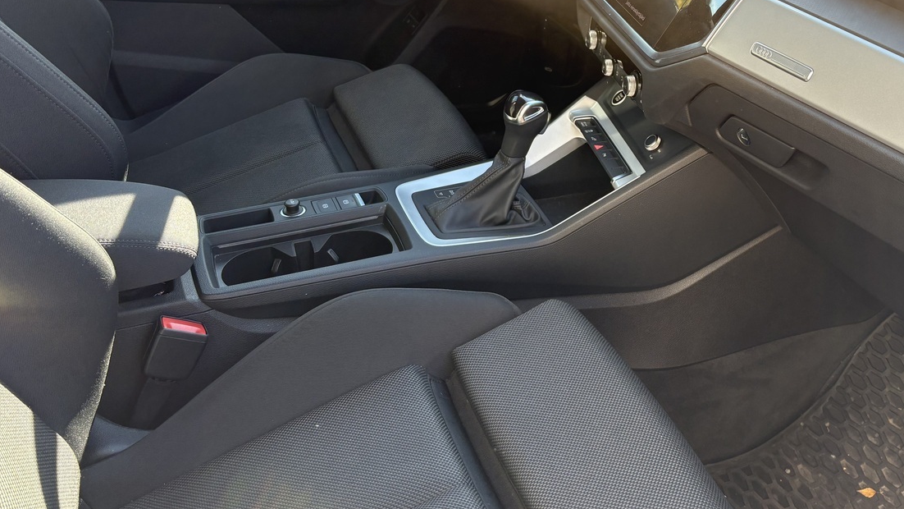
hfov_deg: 53.4
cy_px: 183
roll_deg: -2.5
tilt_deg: -30.2
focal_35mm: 37
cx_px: 570
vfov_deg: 31.8
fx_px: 887
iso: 80
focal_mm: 5.96
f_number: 1.6
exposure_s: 1/242
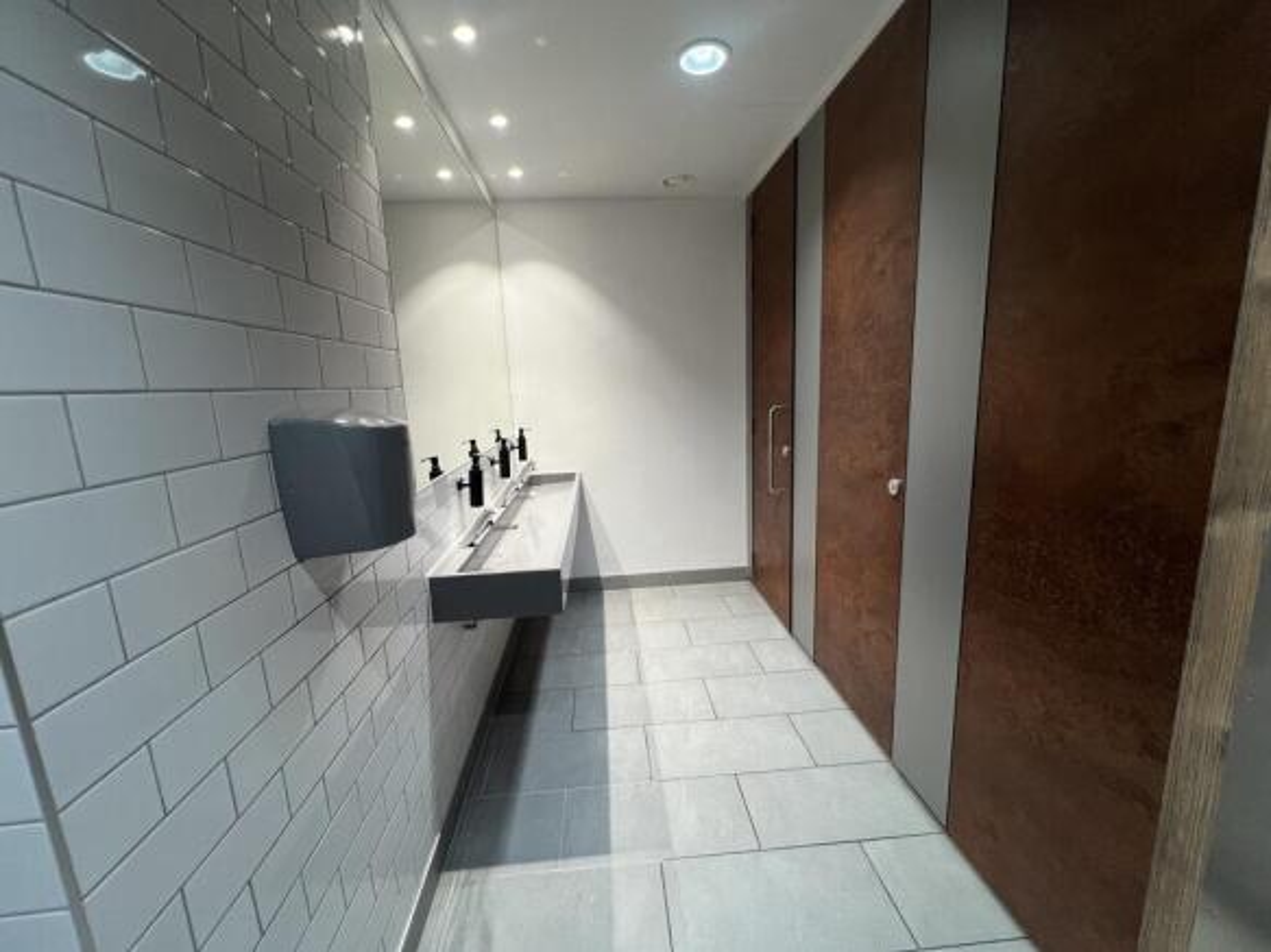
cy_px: 476
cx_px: 636
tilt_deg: -10.4
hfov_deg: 106.2
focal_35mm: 13
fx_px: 477
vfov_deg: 89.9
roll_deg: +2.1
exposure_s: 1/100
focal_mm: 1.57
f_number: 1.8
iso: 160
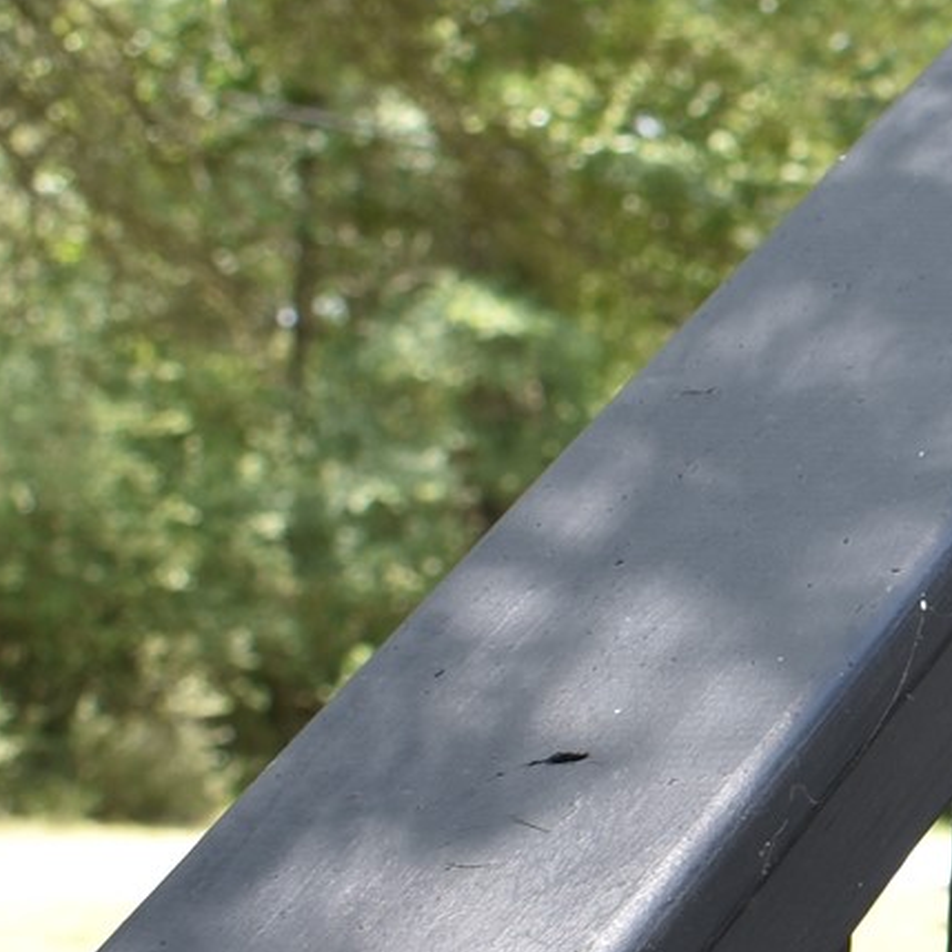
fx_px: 4418
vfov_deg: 12.2
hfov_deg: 11.7
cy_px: 839
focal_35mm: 142
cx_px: 1496
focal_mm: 22
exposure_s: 1/100
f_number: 5
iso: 100
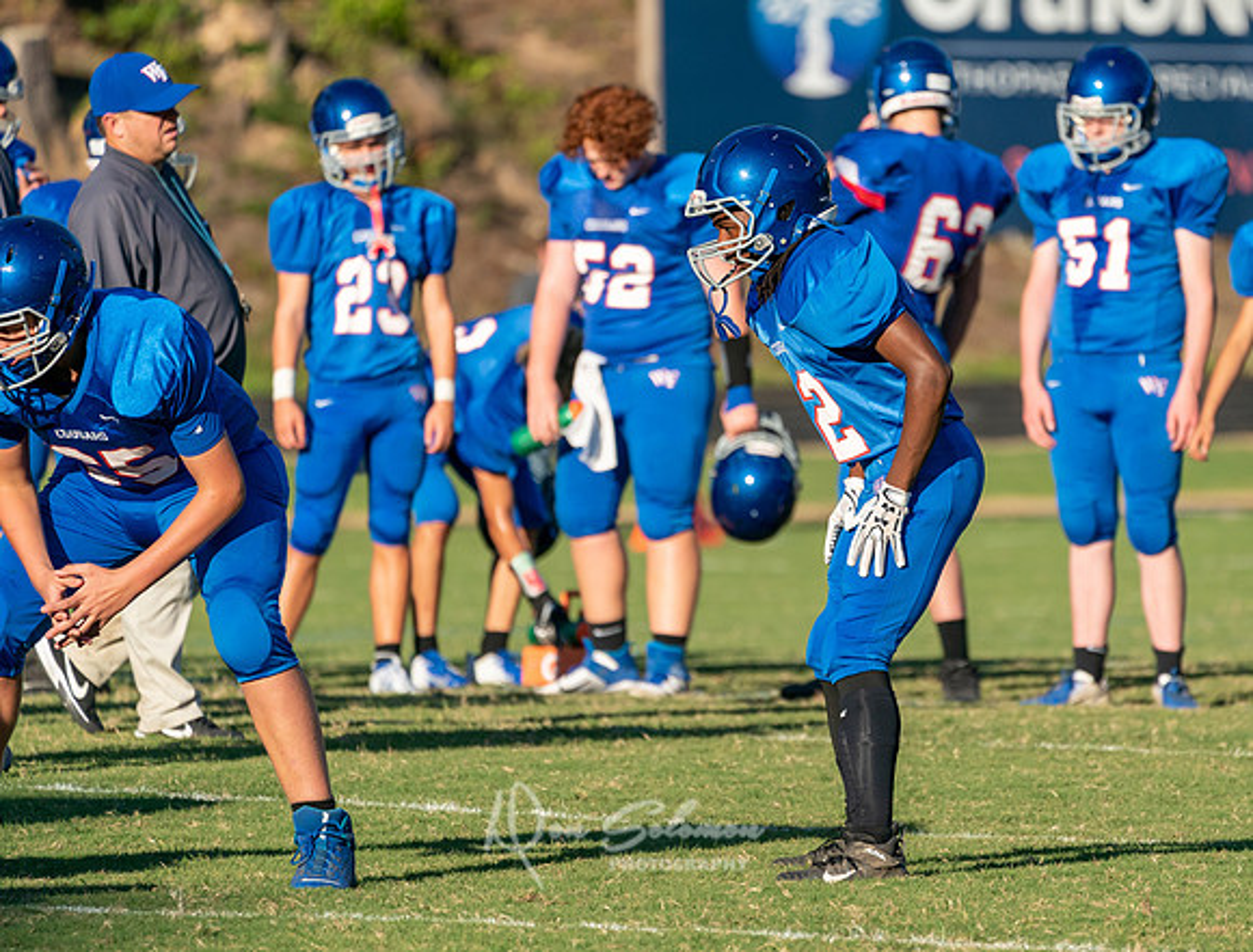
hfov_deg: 3.8
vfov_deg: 2.9
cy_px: 463
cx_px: 851
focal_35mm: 520
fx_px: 18903
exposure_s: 1/3200
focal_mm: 400
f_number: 5.6
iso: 800
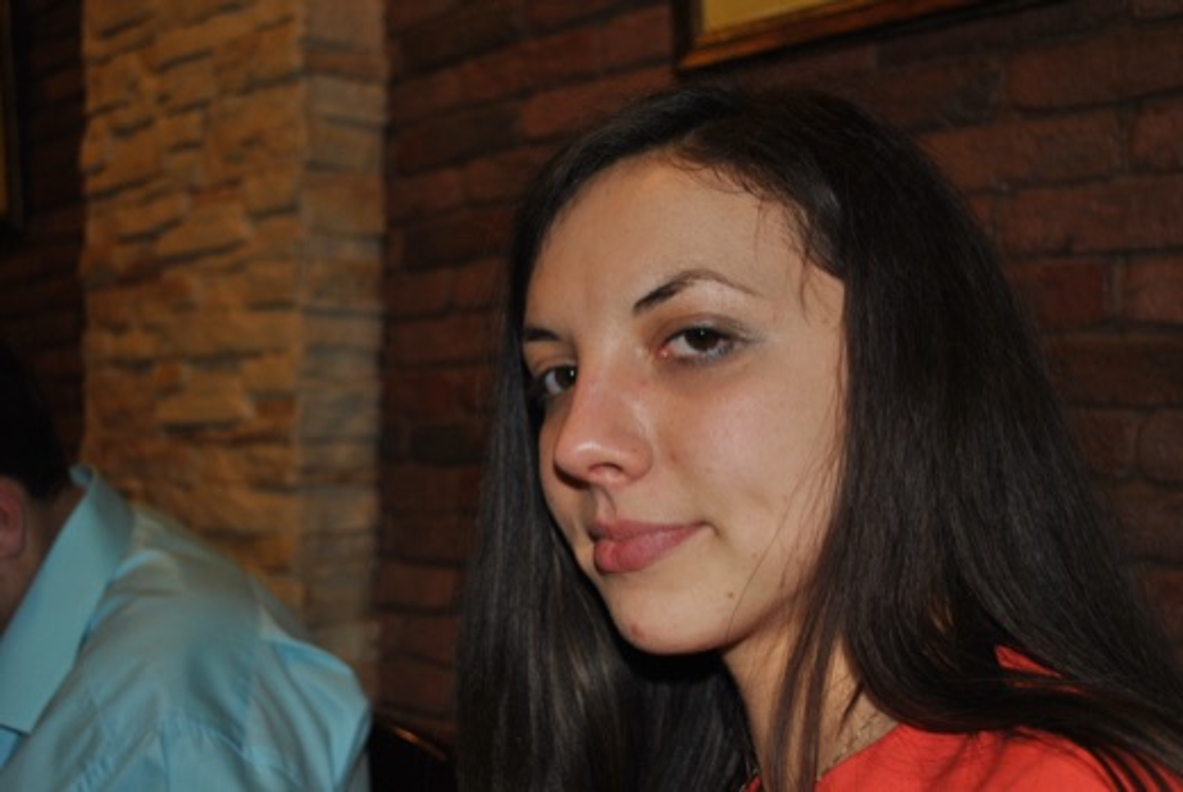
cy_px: 396
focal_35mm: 44
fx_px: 1431
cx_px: 592
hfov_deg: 44.9
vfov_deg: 30.9
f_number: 4.5
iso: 200
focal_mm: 29
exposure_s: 1/60
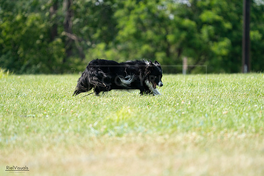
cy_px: 88
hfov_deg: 6.0
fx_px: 2501
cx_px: 132
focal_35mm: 341
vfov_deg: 4.0
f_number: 6.3
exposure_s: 1/4000
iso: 2000
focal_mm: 341
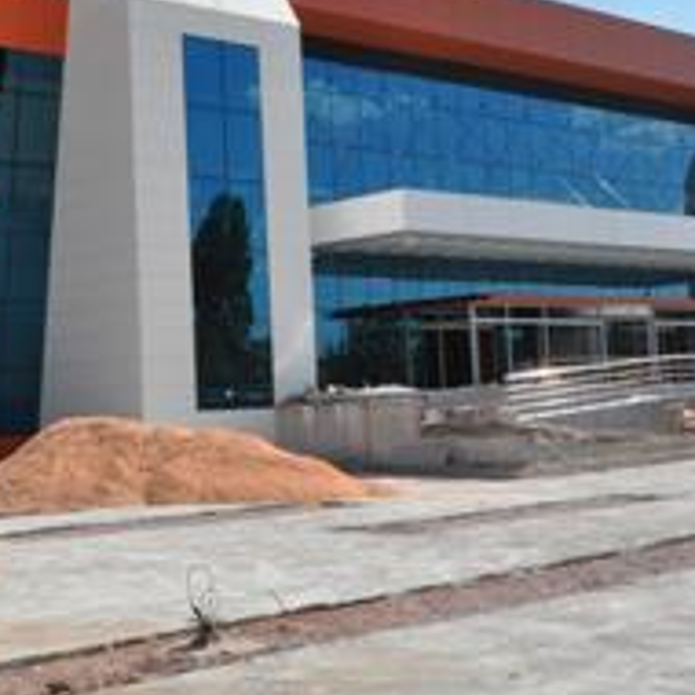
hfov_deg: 31.2
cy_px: 285
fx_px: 1227
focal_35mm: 54
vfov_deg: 31.6
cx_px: 187
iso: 200
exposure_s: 1/200
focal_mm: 18
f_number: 16
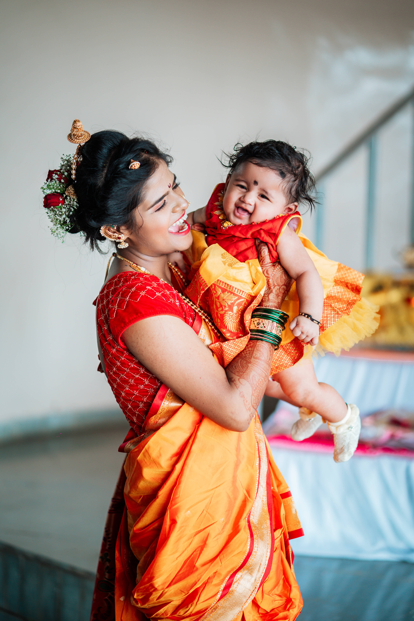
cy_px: 310
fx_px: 1466
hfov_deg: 16.1
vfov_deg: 23.9
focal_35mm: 85
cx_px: 207
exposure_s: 1/640
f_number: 1.8
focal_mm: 85
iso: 320
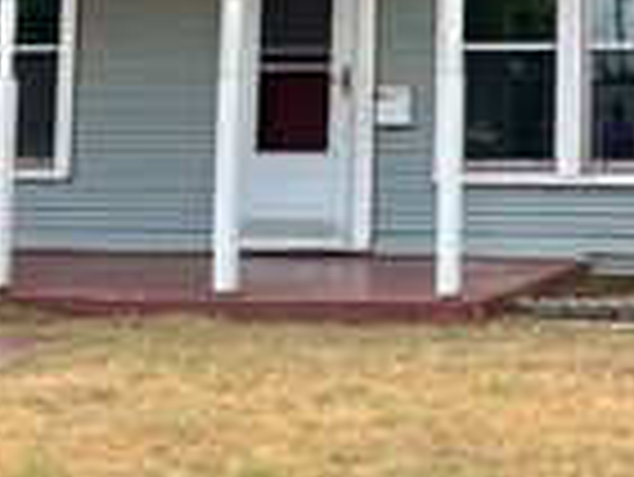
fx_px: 1686
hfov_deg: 20.3
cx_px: 692
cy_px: -43
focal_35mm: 92
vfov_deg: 15.7
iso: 50
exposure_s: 1/2008
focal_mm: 5.7
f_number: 1.5
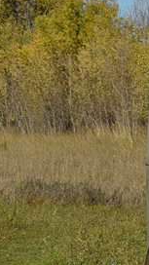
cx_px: 503
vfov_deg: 7.8
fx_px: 1946
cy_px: 173
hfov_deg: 4.2
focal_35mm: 277
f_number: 7.1
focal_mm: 40
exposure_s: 1/1250
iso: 200
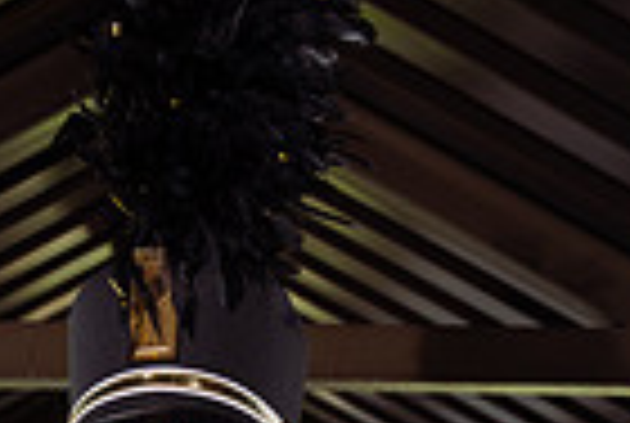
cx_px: 112
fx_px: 1631
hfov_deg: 21.6
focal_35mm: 93
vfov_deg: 12.3
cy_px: 958
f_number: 5
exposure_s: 1/250
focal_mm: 29
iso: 250
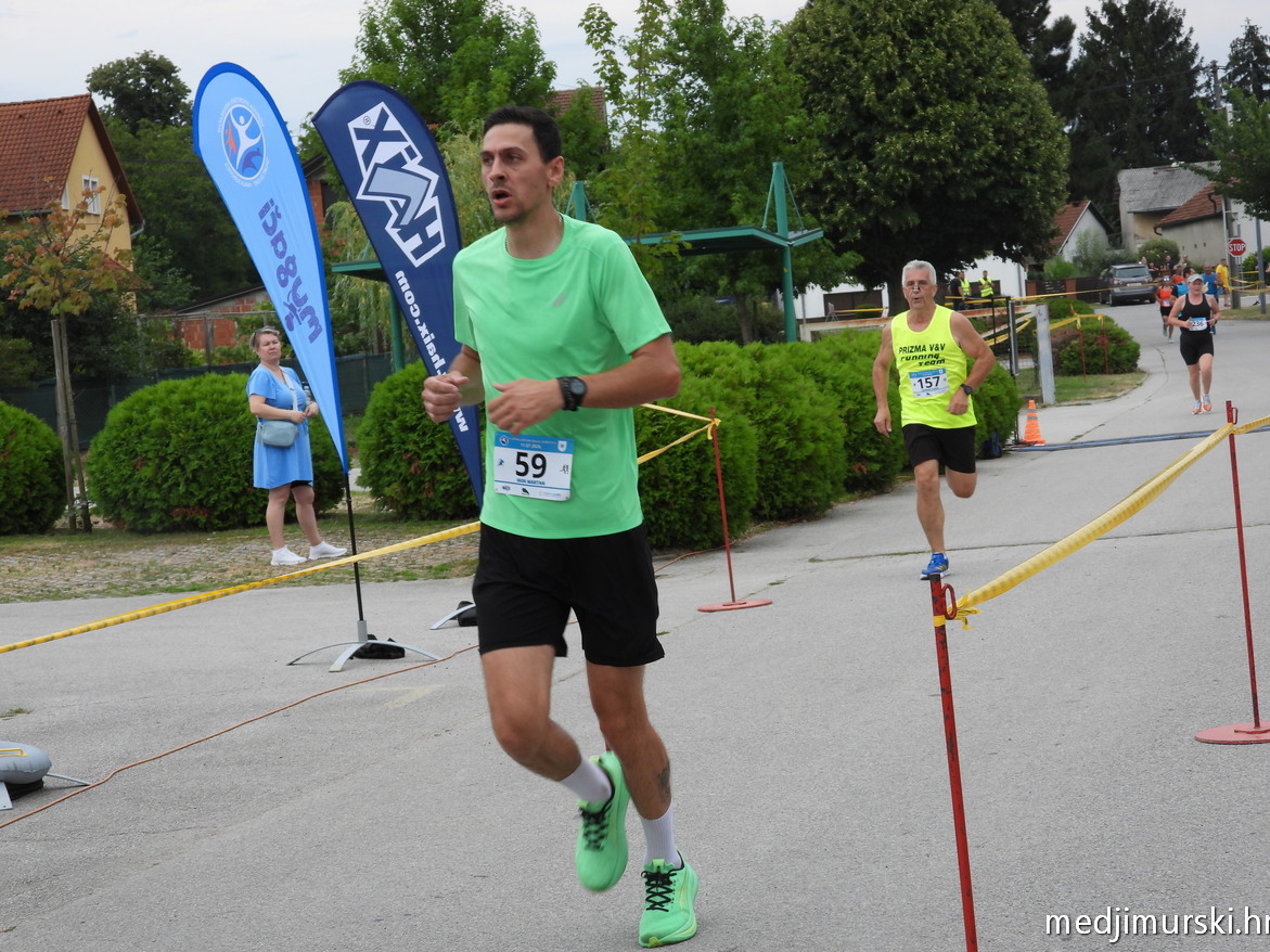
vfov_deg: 18.0
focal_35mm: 82
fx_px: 3008
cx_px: 633
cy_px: 478
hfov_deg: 23.8
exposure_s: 1/250
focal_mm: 14.4
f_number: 3.5
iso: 100
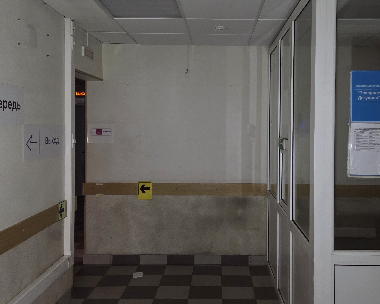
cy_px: 127
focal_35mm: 38
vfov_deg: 39.1
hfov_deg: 47.7
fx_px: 427
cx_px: 224
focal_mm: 5.4
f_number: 1.8
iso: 1600
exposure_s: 1/50
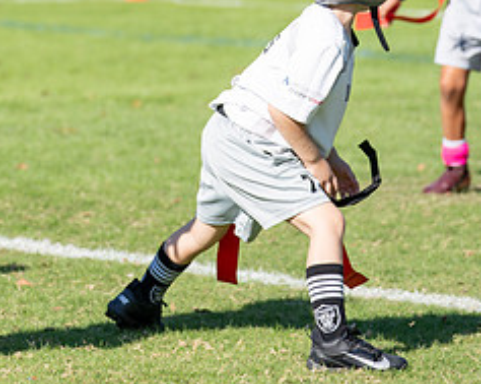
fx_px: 5147
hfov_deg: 5.3
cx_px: -116
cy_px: -76
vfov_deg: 4.3
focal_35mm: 362
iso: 250
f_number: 2.8
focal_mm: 108
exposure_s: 1/5000
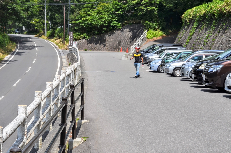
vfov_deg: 18.1
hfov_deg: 27.0
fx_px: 480
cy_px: 76
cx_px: 116
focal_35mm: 75
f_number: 9
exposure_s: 1/320
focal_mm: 50
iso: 100
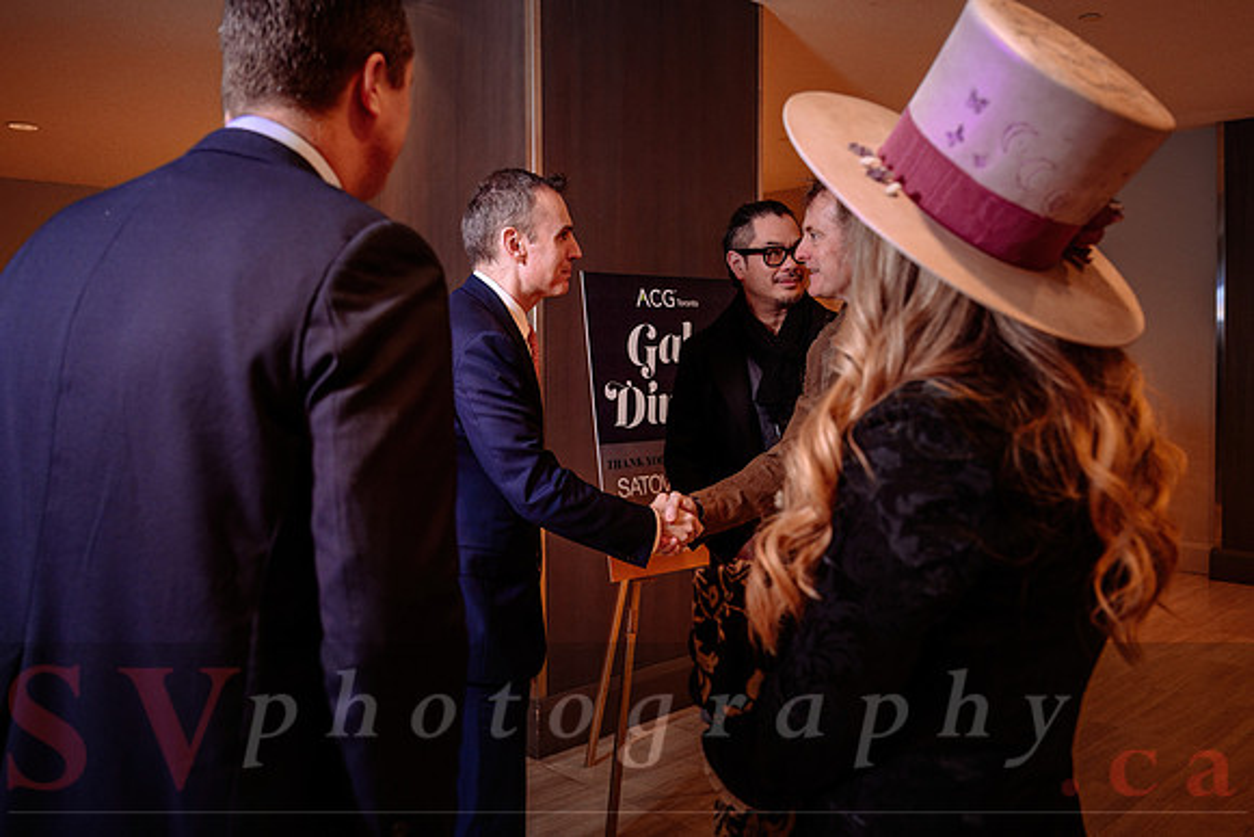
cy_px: 388
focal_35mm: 31
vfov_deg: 42.6
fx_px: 1072
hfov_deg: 60.6
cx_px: 628
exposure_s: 1/80
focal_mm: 28
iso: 800
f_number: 3.5
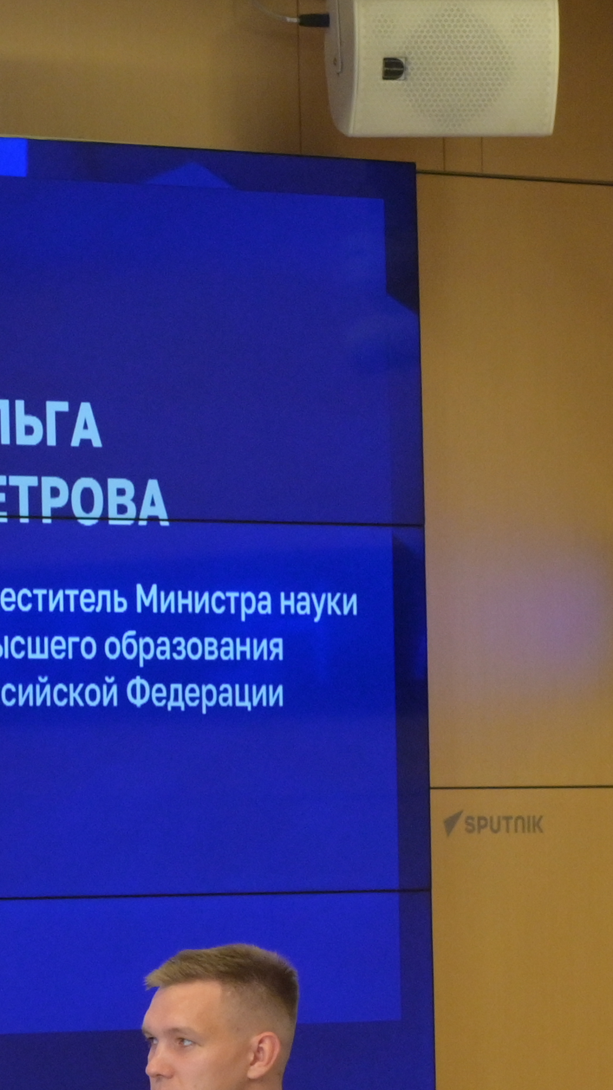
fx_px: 6906
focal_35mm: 239
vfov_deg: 9.0
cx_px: -1087
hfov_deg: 4.9
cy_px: 787
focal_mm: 70
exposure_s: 1/100
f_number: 8
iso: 3200
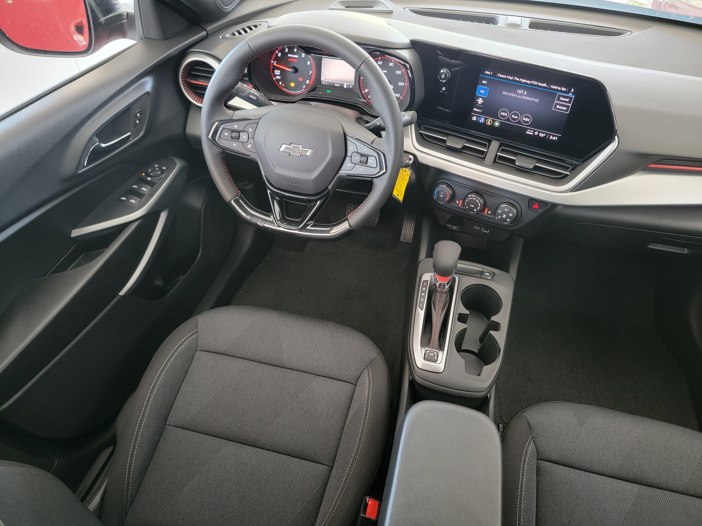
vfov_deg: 56.8
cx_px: 351
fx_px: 487
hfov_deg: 71.6
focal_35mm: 24
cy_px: 263
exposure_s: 1/30
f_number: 1.8
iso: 640
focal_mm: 6.7
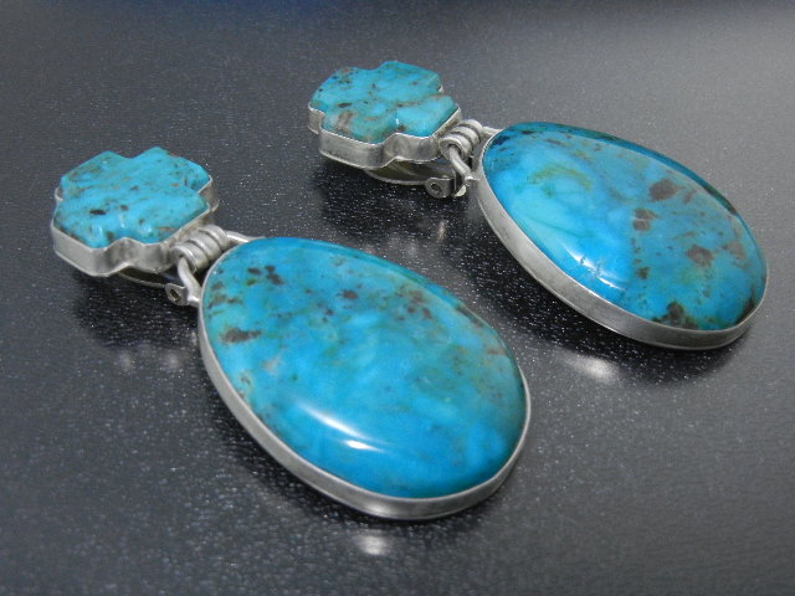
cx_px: 398
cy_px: 298
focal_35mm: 45
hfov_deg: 42.1
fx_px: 1033
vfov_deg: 32.2
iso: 800
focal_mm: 8.1
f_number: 7.6
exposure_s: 1/30
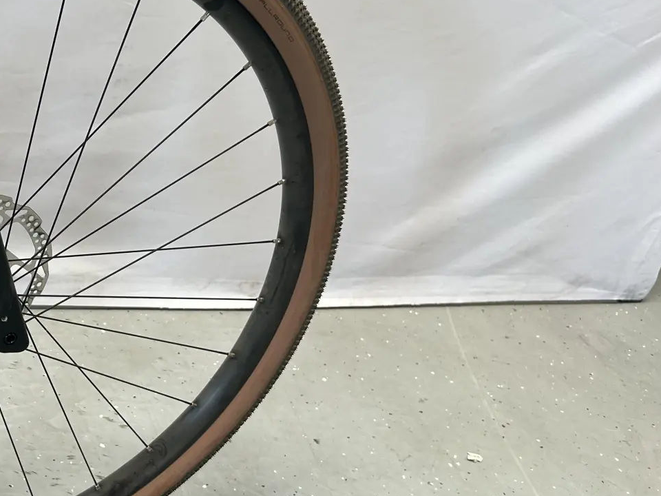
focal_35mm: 52
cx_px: 4
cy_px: 238
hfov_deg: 33.7
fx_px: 993
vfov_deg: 28.0
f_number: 1.5
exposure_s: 1/121
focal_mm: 5.7
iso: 80
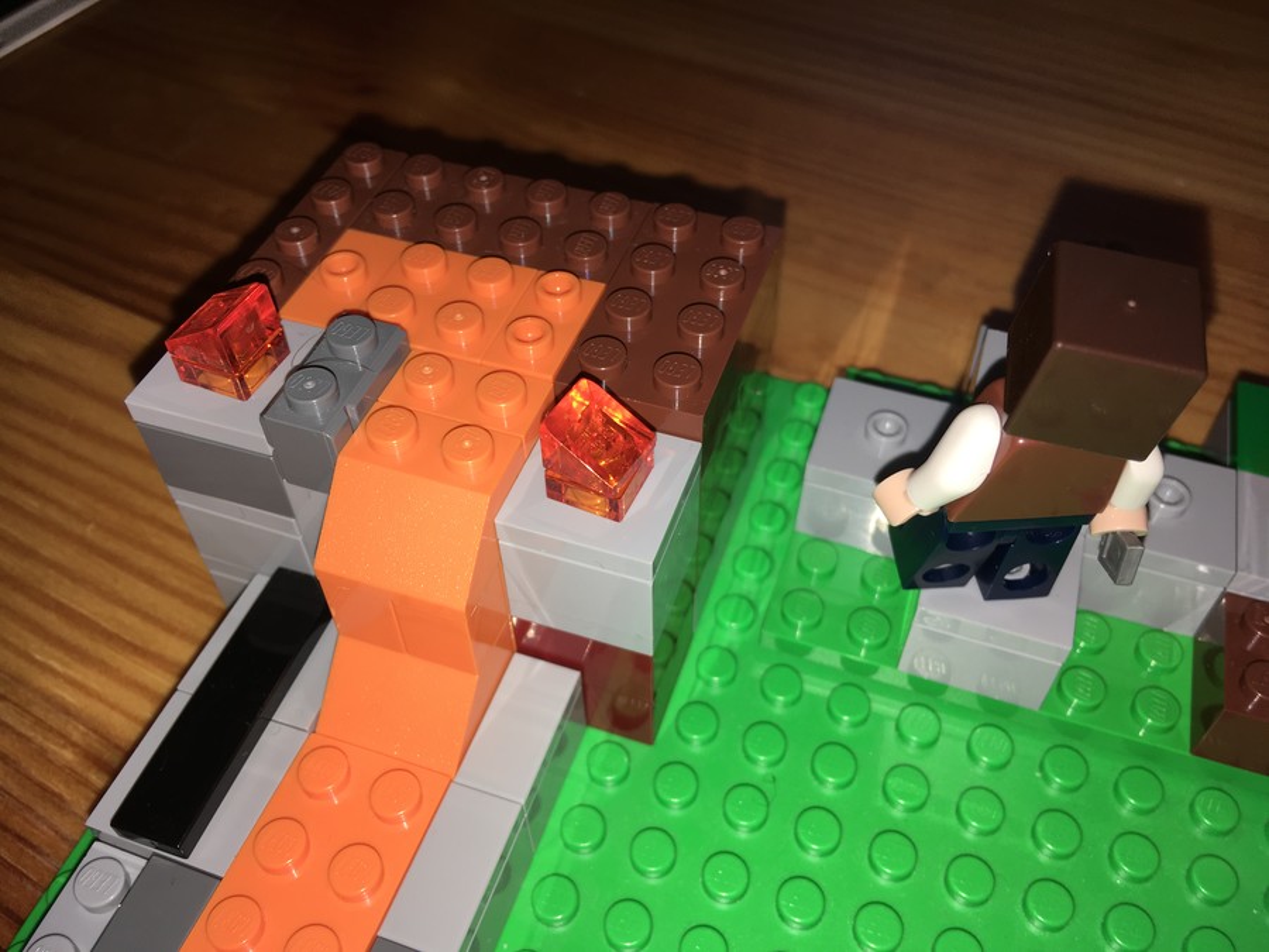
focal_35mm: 29
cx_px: 634
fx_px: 1063
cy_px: 476
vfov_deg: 48.2
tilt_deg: -50.1
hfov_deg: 61.7
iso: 25
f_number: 2.2
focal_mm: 4.15
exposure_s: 1/147
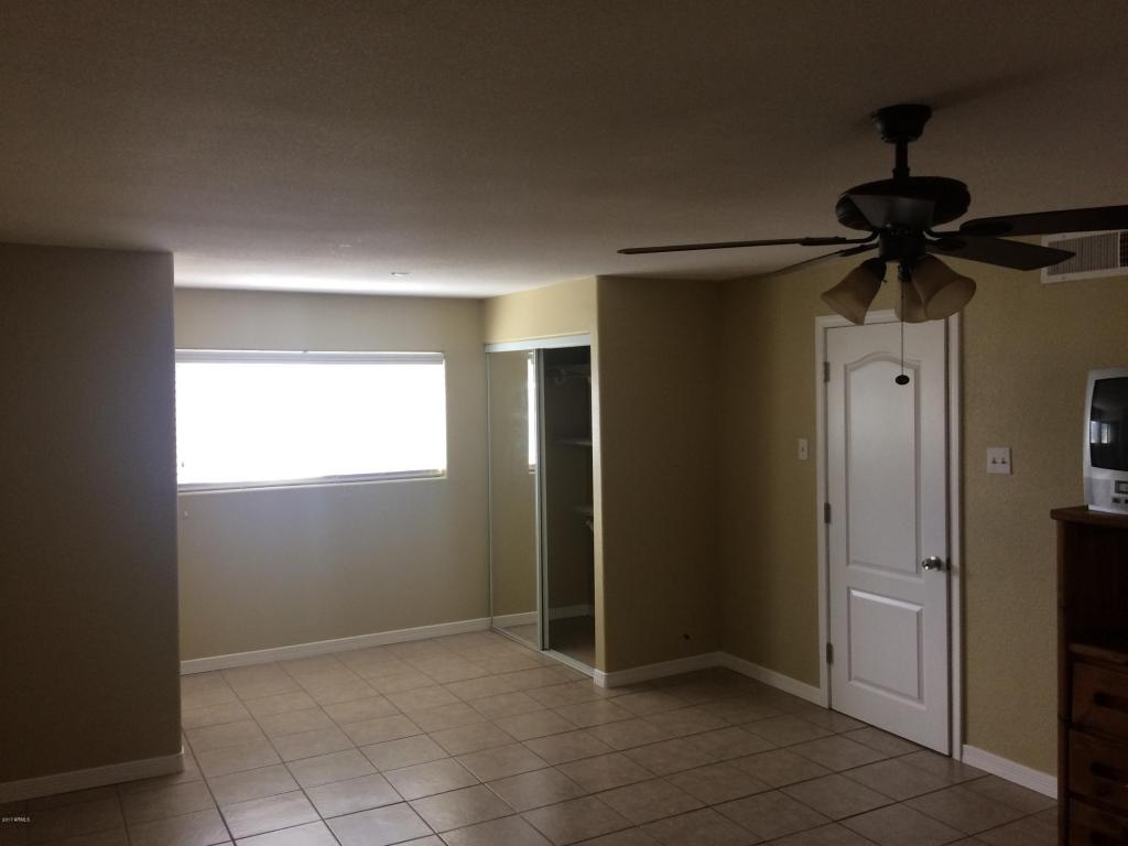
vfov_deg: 48.2
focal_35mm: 29
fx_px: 945
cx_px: 564
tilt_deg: -4.0
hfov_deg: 61.7
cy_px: 423
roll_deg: -1.4
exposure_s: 1/30
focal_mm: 4.15
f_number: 2.2
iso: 50
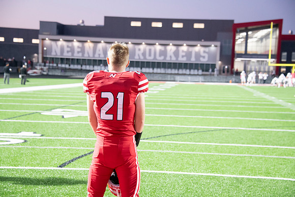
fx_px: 697
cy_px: 98
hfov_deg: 23.9
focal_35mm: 85
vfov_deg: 16.1
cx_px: 148
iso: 8000
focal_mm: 85
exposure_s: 1/125
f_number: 5.6
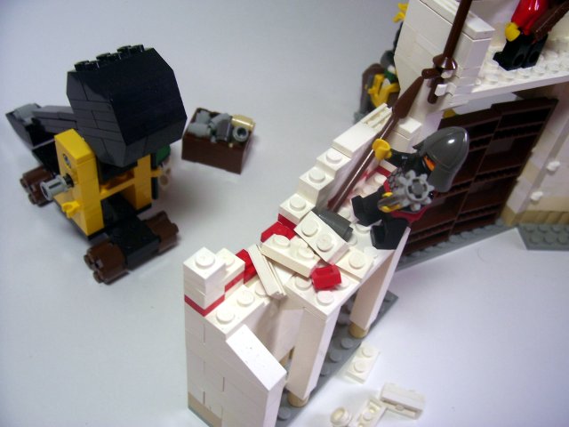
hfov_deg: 54.0
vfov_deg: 41.8
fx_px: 559
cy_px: 214
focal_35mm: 34
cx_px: 284
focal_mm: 5.6
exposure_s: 1/45
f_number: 2.7
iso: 80
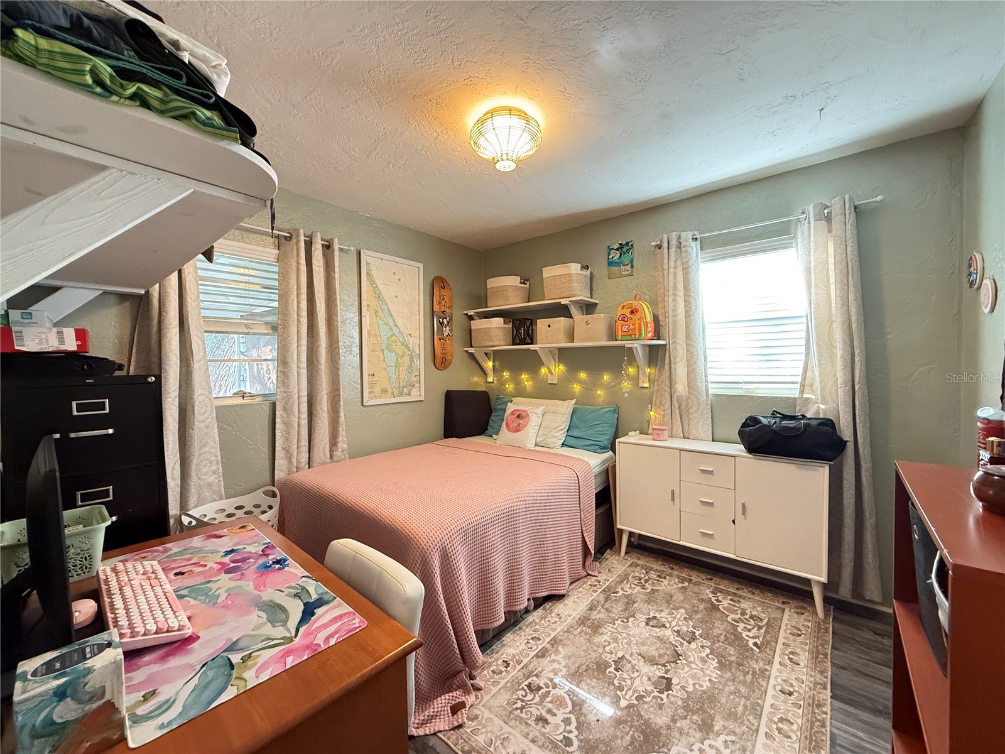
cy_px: 377
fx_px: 406
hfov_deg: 102.1
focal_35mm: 14
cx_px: 502
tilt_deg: -1.5
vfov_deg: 85.7
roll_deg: +0.2
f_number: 2.2
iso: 640
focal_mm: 2.22
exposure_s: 1/60
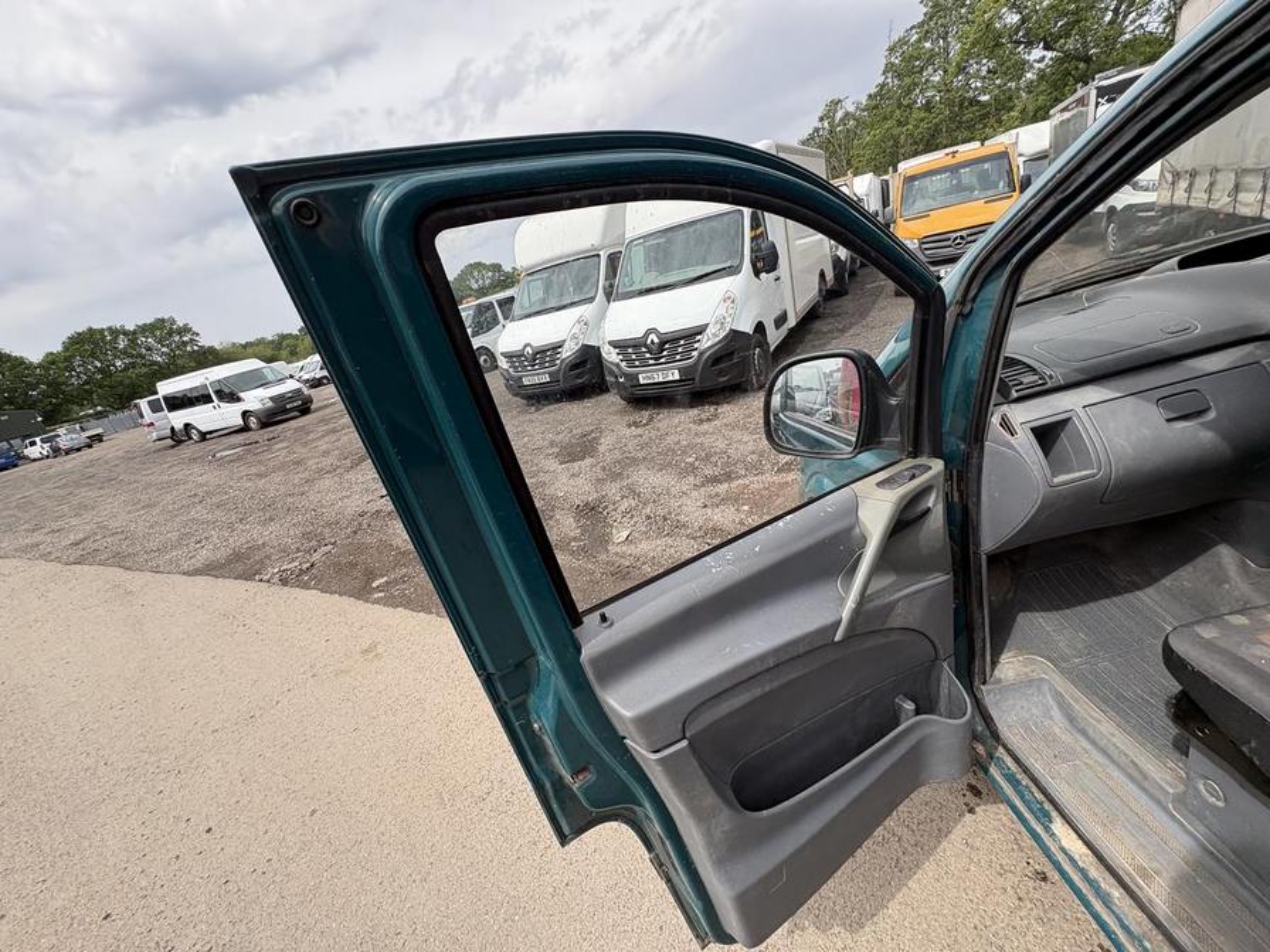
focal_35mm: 14
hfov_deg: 102.1
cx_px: 635
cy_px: 476
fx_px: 514
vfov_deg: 85.7
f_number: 2.2
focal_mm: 2.22
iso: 40
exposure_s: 1/681
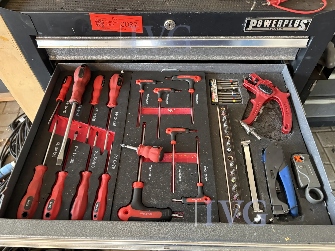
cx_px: 168
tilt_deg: -53.1
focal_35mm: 26
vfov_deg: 53.1
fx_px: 252
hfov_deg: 67.3
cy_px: 126
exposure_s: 1/33
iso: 500
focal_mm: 5.96
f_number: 1.6
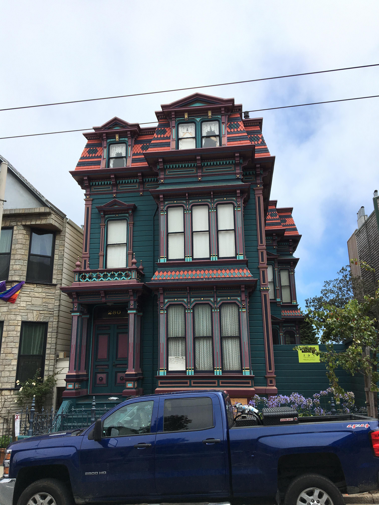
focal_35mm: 29
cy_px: 252
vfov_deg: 61.7
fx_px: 423
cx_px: 190
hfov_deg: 48.2
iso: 25
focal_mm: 4.15
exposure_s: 1/2198
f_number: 2.2
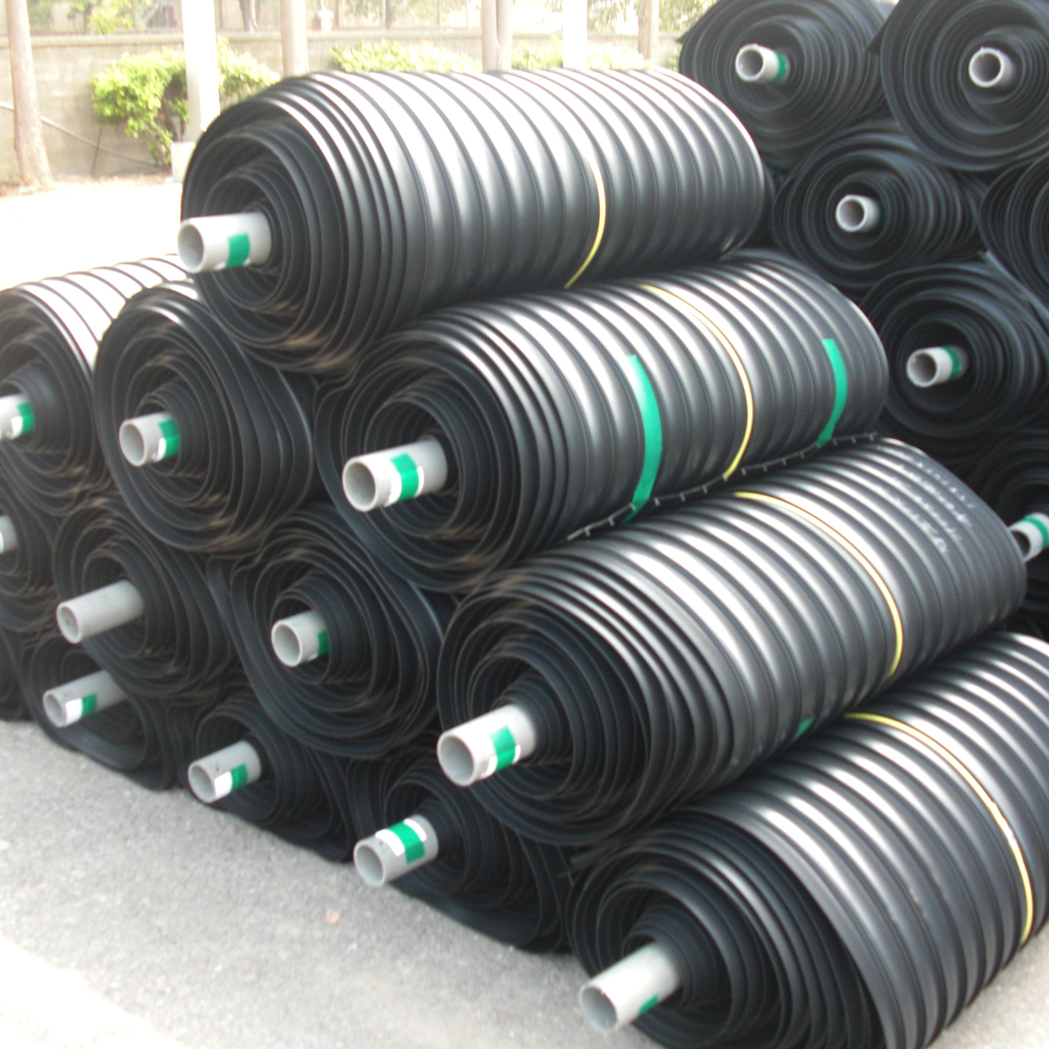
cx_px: 559
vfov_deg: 39.2
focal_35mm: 43
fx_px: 1474
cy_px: 521
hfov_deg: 39.2
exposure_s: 1/80
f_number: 2.8
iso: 100
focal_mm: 6.3
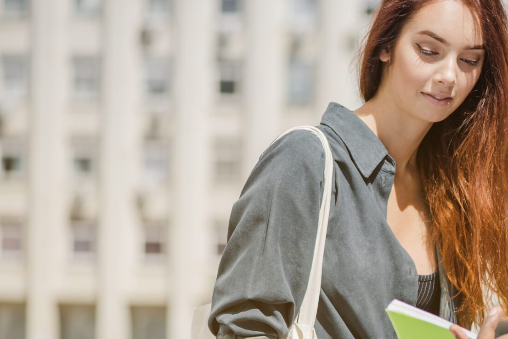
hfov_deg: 8.4
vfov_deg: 5.6
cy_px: 331
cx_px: 581
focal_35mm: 243
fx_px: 3430
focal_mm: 105
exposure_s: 1/2500
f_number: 3.5
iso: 320
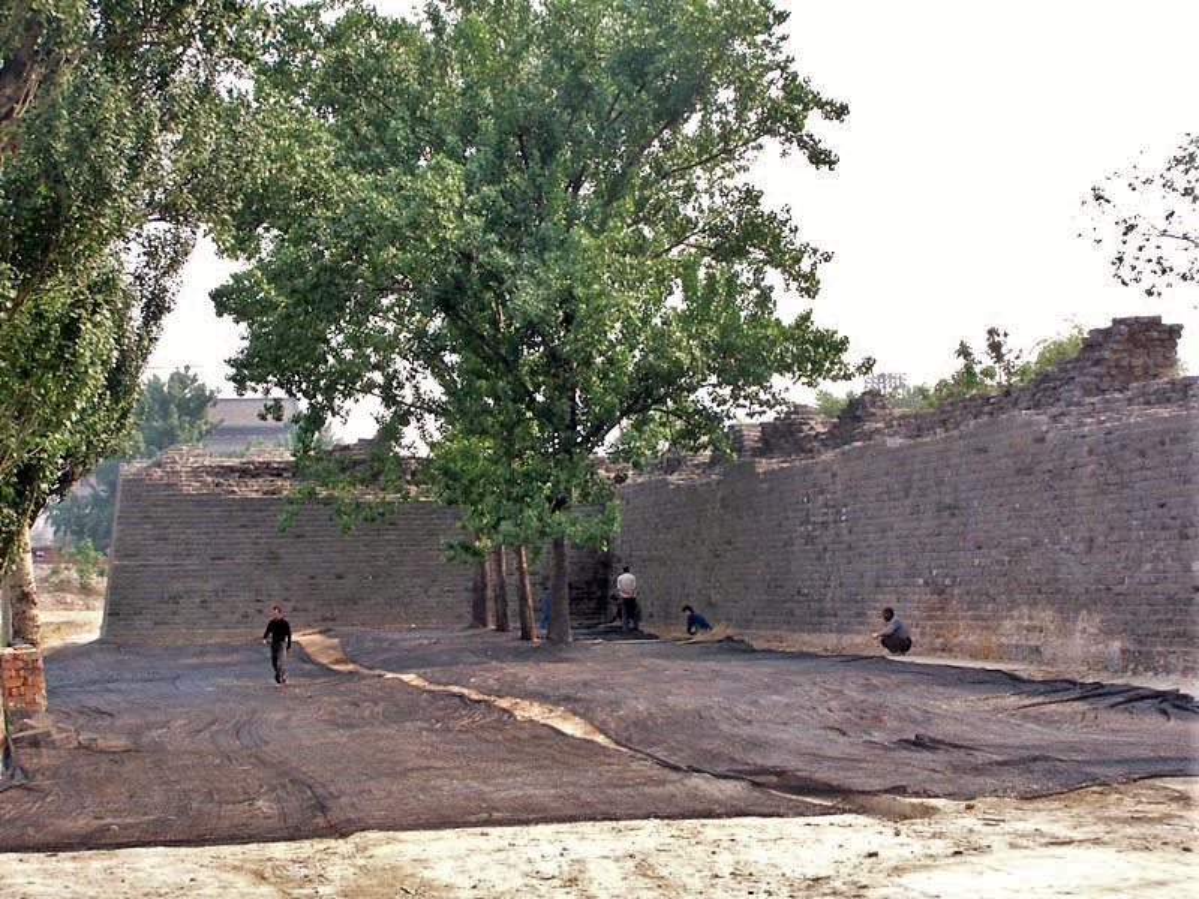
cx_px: 600
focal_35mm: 67
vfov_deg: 21.9
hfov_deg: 29.0
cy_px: 450
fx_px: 2321
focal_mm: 11.1
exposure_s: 1/350
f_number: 3.2
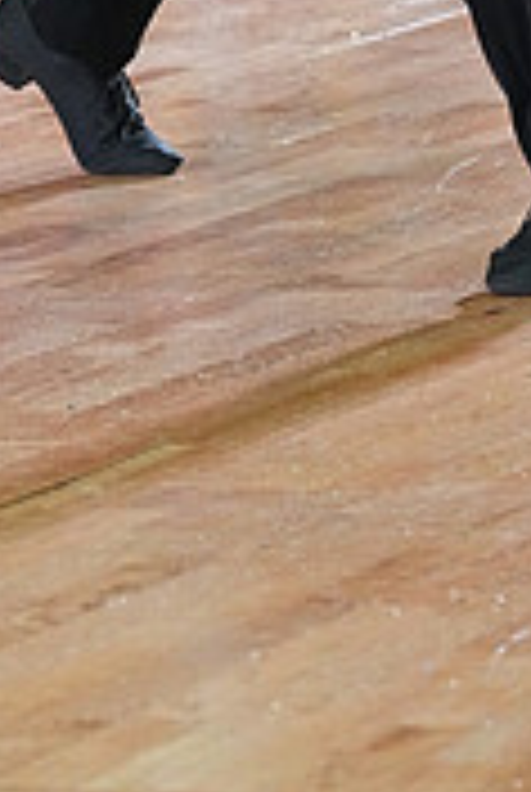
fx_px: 7030
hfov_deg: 4.3
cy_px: -490
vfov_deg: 6.3
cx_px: 61
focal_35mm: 319
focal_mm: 97
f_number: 5
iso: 8000
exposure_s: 1/400
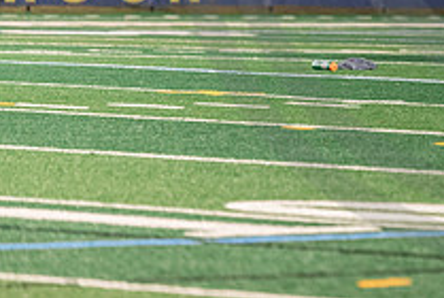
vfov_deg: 2.5
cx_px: 546
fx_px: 6842
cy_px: -112
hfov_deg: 3.7
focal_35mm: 554
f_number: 2.8
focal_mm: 200
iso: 3200
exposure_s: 1/400
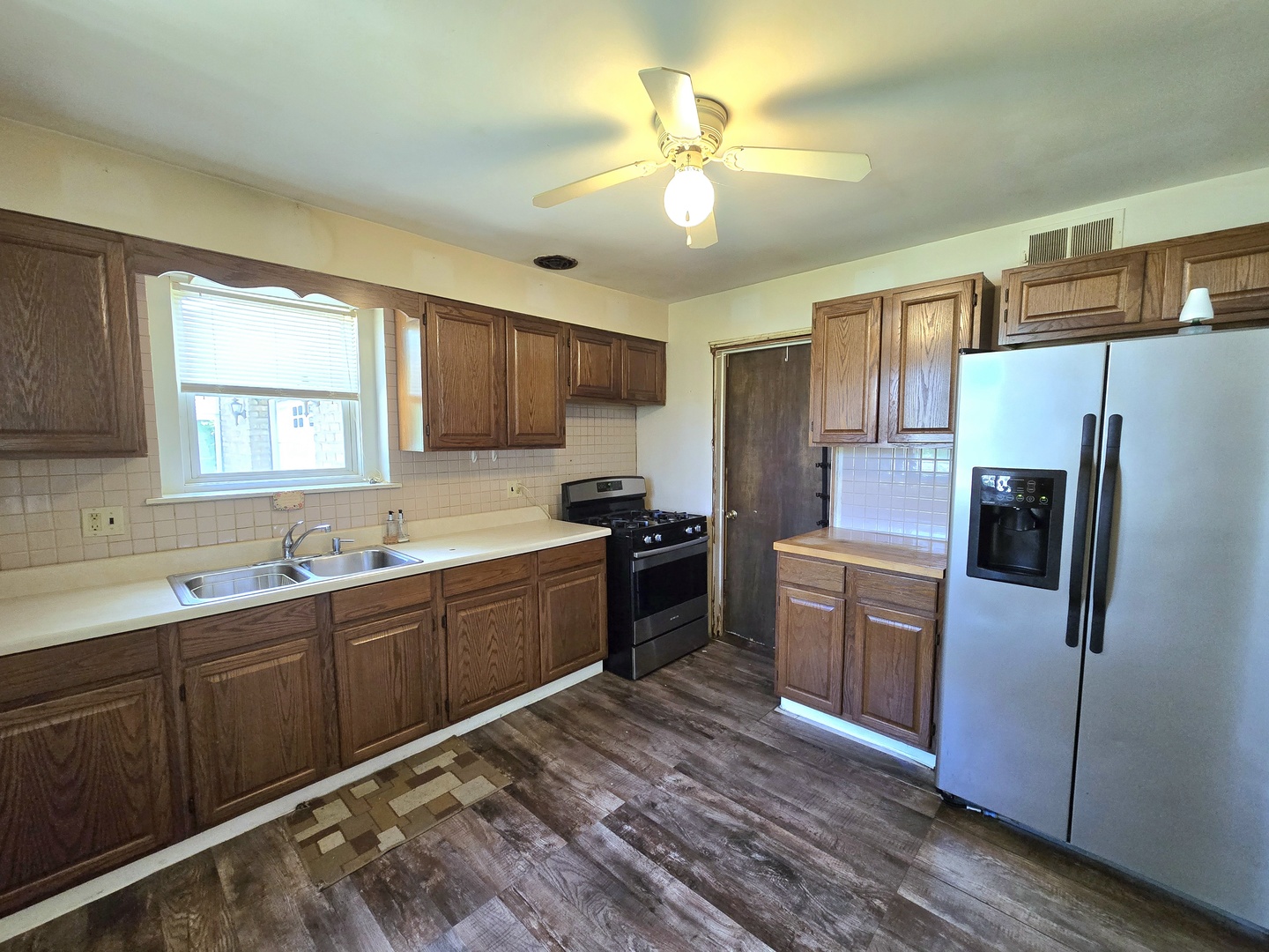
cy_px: 476
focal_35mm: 13
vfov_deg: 89.9
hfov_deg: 106.2
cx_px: 634
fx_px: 477
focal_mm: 2.2
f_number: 2.2
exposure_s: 1/60.2
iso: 320
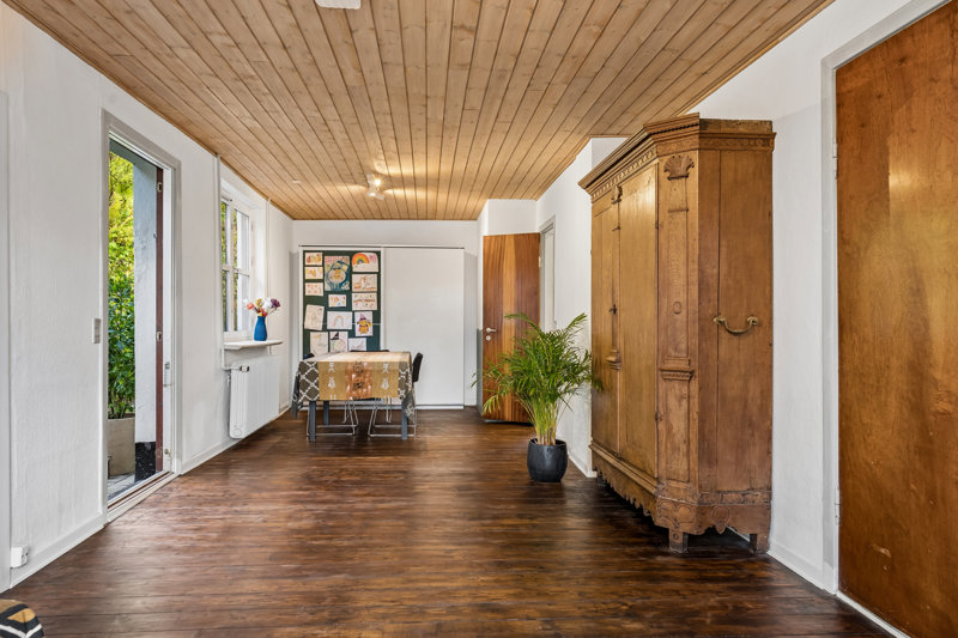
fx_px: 599
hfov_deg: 77.3
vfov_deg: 56.1
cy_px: 319
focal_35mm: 22
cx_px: 479
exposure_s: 1/2
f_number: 8
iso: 200
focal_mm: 22.5
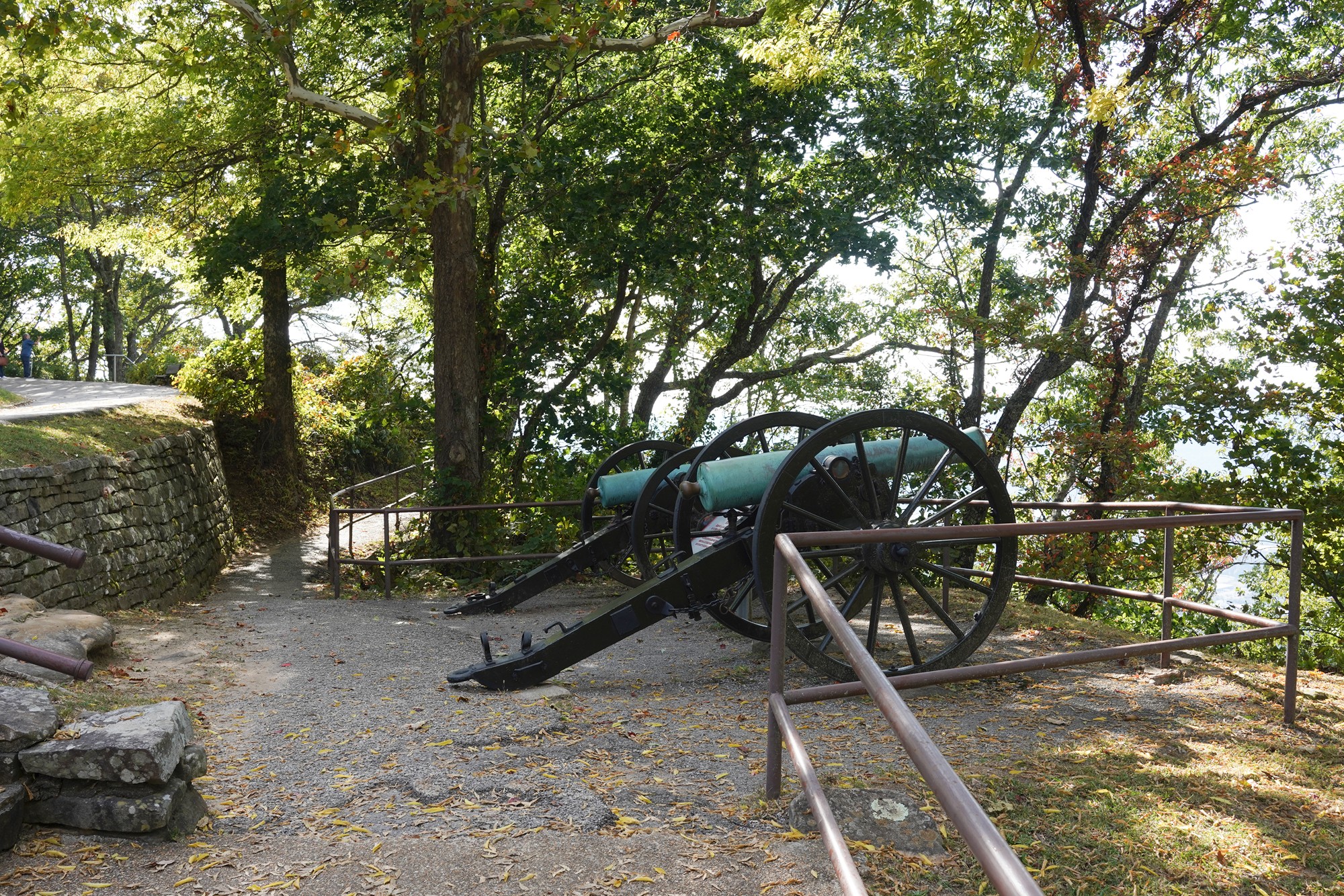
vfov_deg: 36.9
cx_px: 672
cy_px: 448
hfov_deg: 53.1
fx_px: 1344
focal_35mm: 36
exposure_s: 1/100
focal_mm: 36
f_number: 11
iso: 320
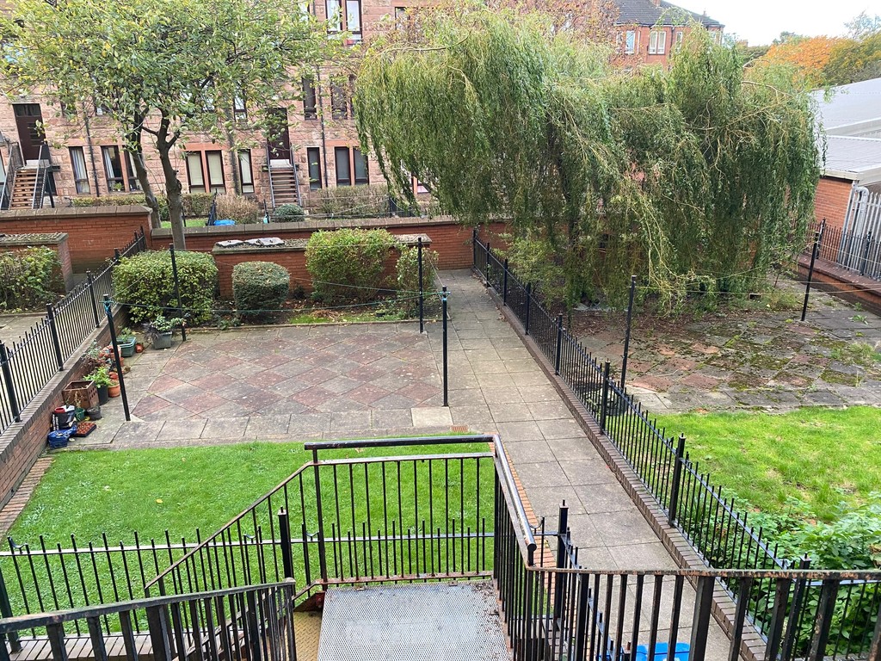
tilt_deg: -18.1
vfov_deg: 53.1
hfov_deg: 67.3
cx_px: 440
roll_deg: +0.6
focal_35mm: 26
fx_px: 662
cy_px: 330
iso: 125
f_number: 1.8
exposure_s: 1/81
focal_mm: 4.25
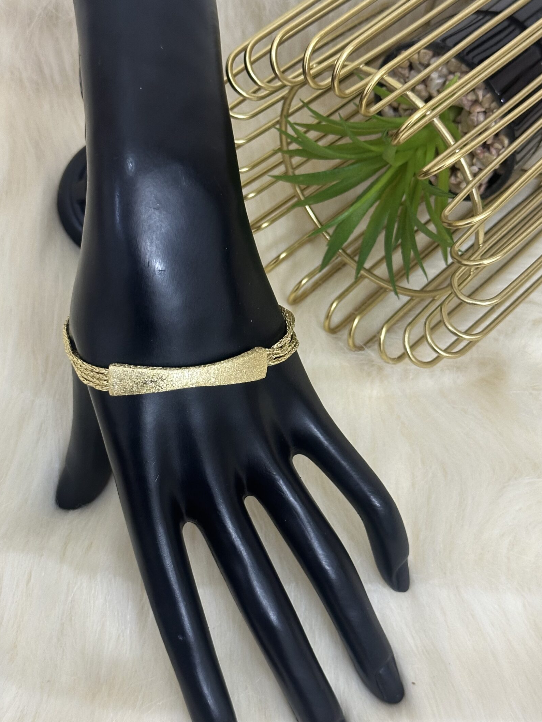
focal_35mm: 58
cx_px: 259
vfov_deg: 33.2
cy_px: 382
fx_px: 1211
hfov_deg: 25.2
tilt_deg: -59.2
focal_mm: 6.86
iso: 200
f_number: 1.78
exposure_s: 1/60
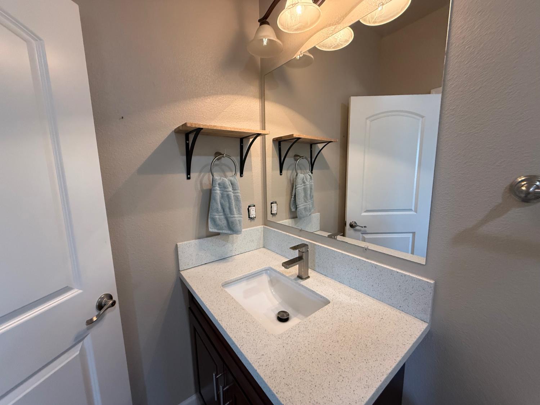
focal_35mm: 14
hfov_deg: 102.1
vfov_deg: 85.7
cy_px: 202
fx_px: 218
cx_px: 270
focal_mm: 2.22
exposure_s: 1/120
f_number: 2.2
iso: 320
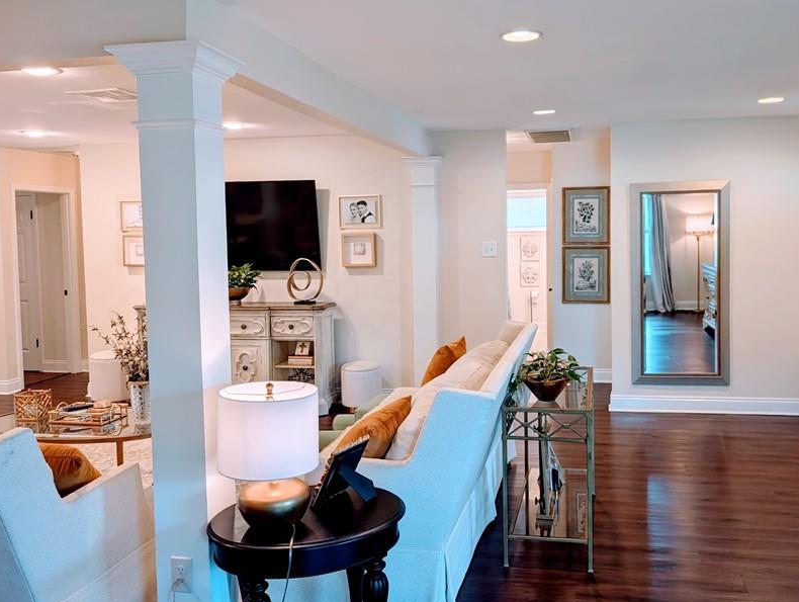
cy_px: 275
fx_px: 717
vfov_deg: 45.5
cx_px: 449
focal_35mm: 31
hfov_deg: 58.1
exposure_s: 1/134
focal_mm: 6.9
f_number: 1.68
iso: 19
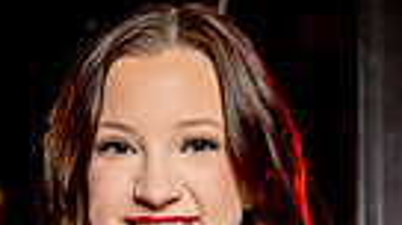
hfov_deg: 12.7
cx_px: 142
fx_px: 1809
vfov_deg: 6.7
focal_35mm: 170
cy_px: 586
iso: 400
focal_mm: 49
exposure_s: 1/250
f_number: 4.5
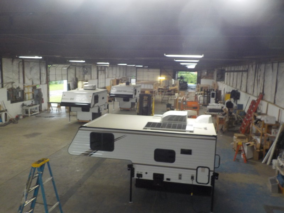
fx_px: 246
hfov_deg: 60.0
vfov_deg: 46.8
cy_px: 106
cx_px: 142
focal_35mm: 30
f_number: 3.3
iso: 360
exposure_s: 1/30
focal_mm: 4.1
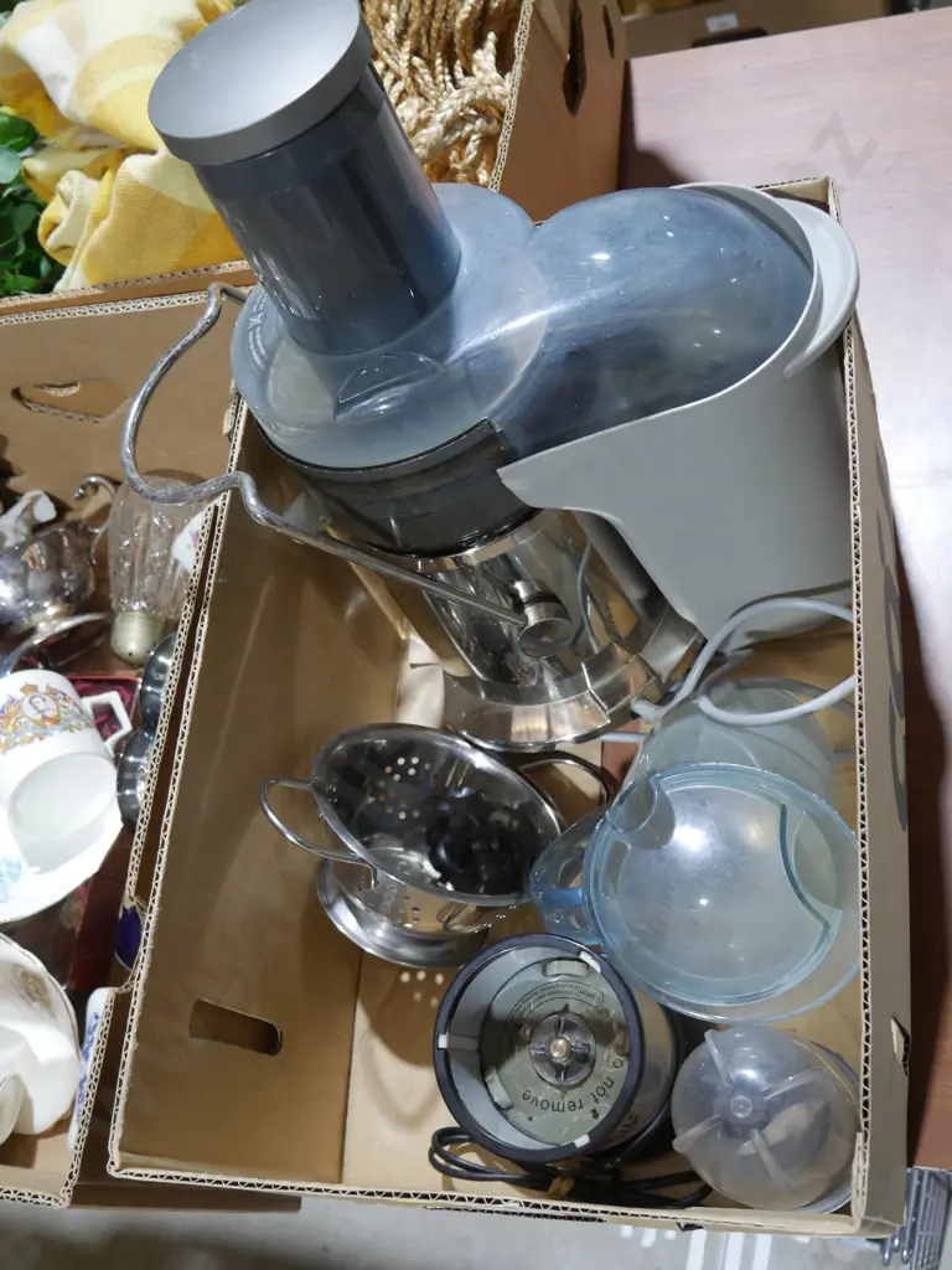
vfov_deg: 49.0
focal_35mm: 38
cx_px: 476
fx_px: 1393
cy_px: 635
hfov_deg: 37.7
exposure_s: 1/125
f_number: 4.1
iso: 800
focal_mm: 19
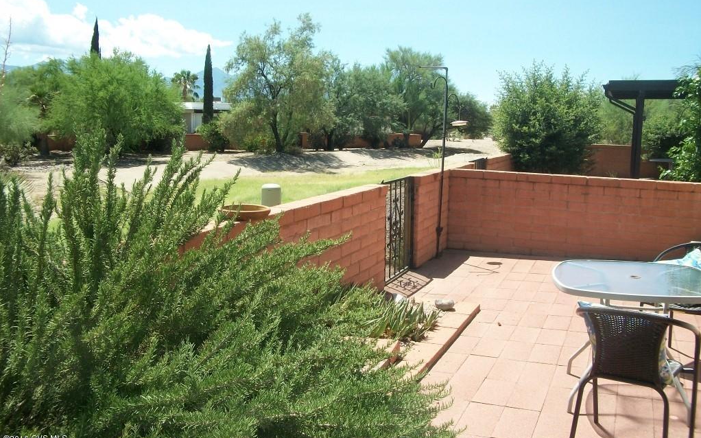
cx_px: 350
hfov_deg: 56.7
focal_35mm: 34
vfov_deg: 37.2
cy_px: 194
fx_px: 649
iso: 80
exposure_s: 1/250
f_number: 5.5
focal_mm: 5.7
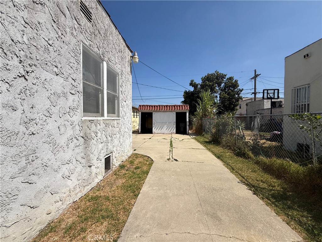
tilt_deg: -2.8
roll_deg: +0.6
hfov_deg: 102.1
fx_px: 130
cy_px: 121
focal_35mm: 14
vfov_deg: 85.7
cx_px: 161
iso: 50
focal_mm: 2.22
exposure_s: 1/3663
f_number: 2.2
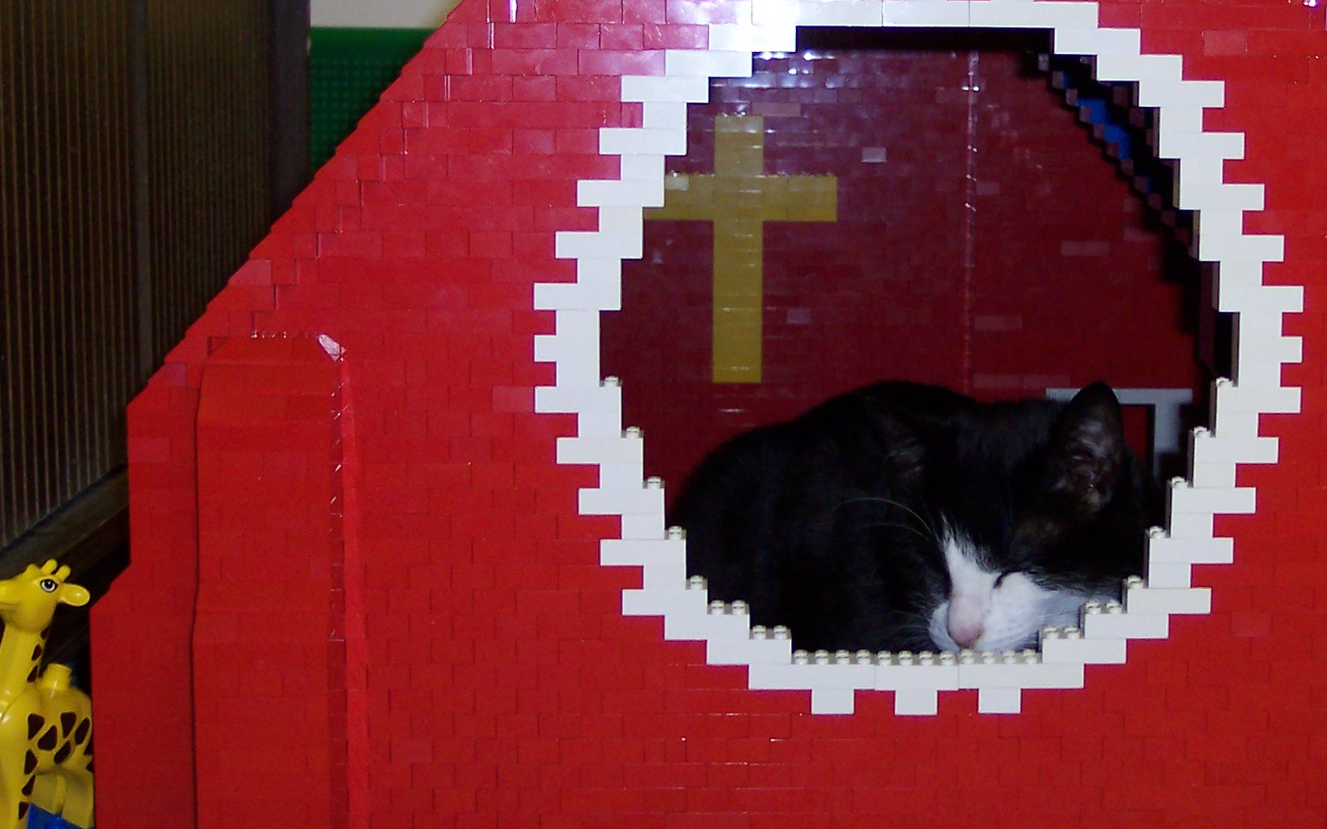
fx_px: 2676
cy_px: 285
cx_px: 892
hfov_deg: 27.7
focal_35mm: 74
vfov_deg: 17.6
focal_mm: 8
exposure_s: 1/30
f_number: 2.8
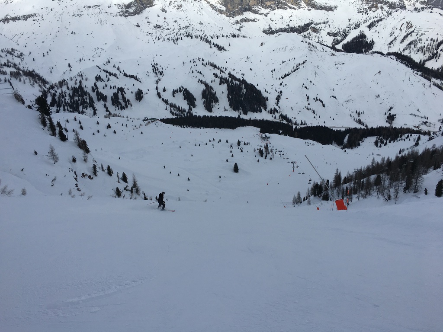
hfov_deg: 61.7
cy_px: 166
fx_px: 371
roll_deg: +3.5
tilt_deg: -21.7
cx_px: 222
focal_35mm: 29
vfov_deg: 48.2
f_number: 2.2
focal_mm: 4.15
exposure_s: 1/3077
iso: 25
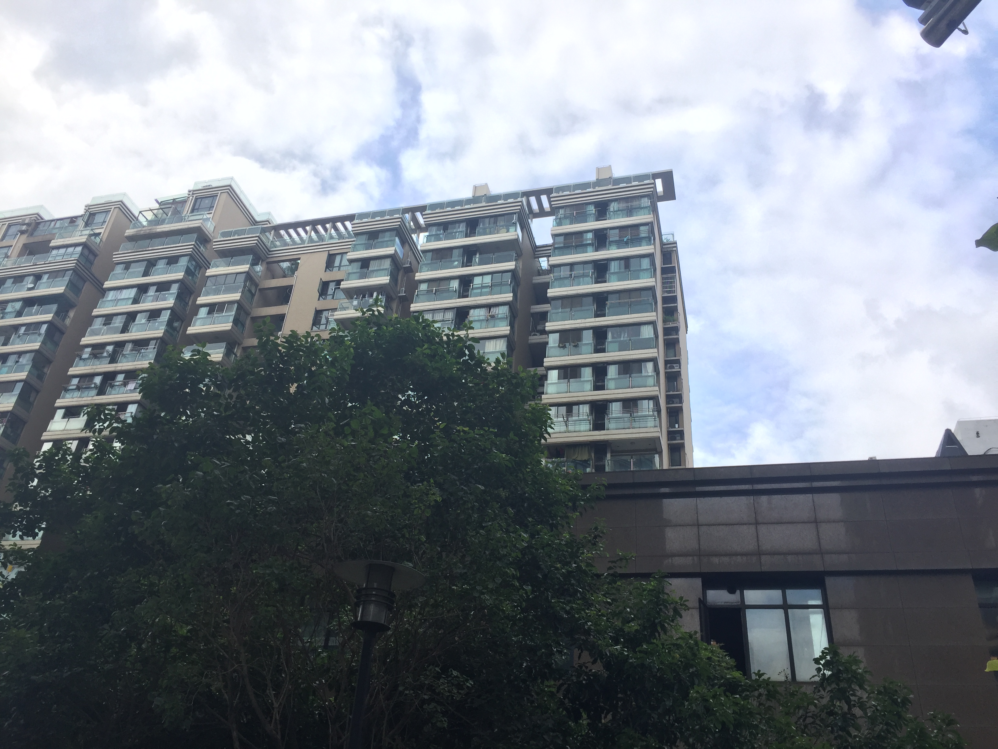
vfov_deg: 48.2
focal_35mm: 29
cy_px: 374
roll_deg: -5.8
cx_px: 499
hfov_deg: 61.7
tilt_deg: +33.4
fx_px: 836
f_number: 2.2
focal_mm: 4.15
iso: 32
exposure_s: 1/898
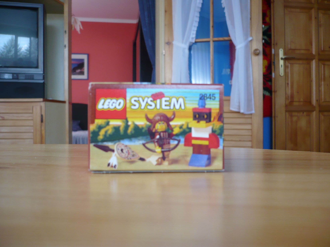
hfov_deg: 52.6
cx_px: 165
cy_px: 124
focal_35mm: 35
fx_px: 334
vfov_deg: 40.7
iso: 100
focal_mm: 5.8
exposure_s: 1/25
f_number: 2.8
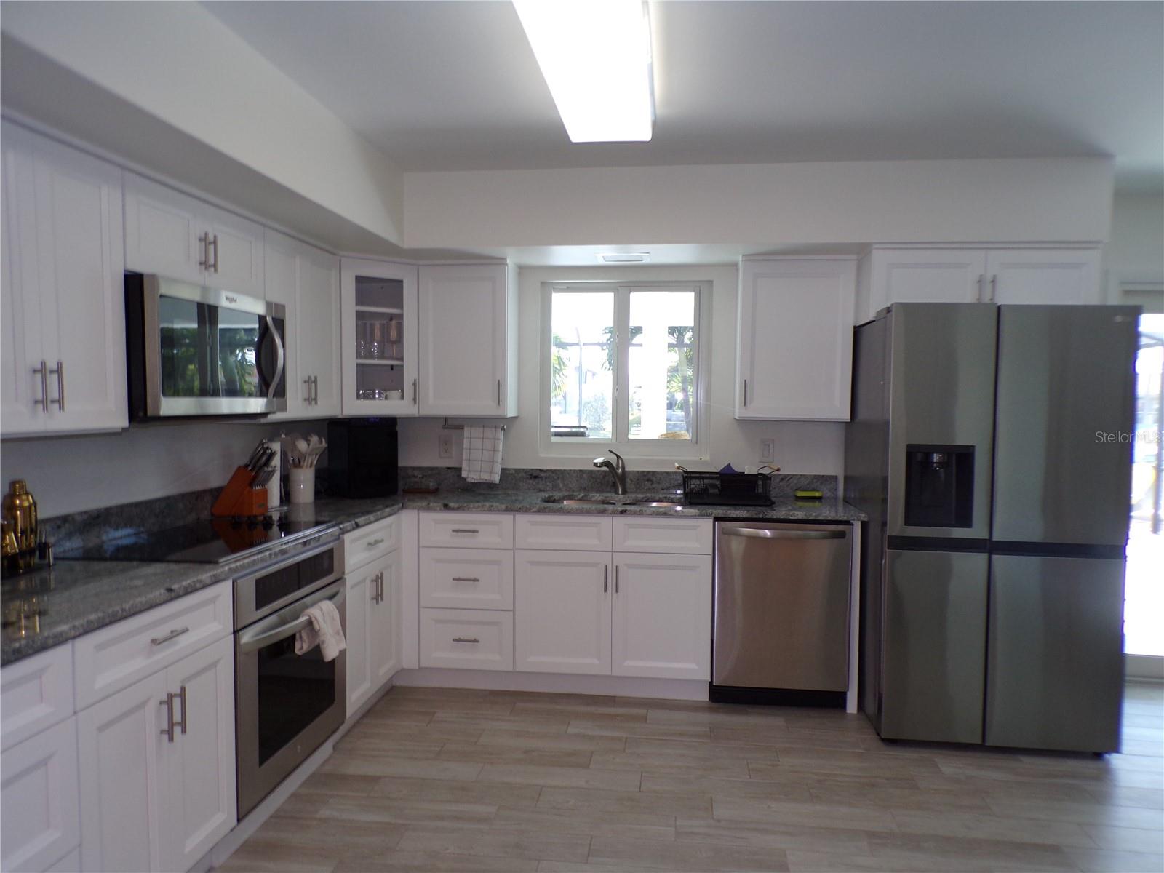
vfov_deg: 56.8
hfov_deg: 71.6
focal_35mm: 24
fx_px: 807
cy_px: 436
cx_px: 582
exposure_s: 1/34
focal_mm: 4.3
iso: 114
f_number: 3
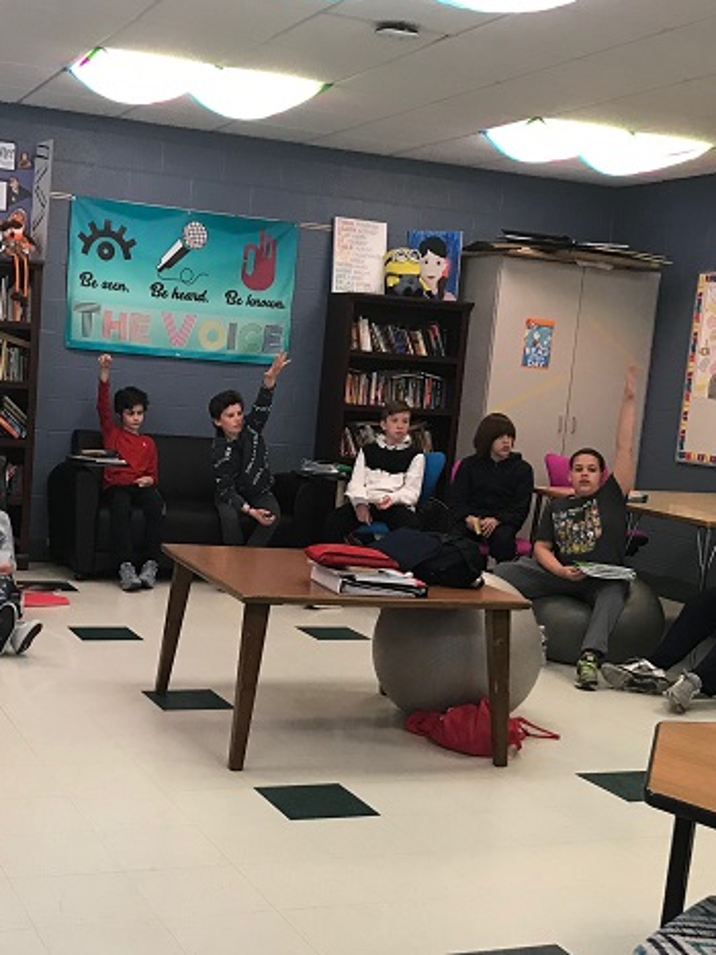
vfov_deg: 39.5
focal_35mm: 48
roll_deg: -5.7
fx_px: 1324
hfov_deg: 30.0
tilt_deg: -6.9
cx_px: 231
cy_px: 562
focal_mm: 3.99
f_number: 1.8
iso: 40
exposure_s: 1/15
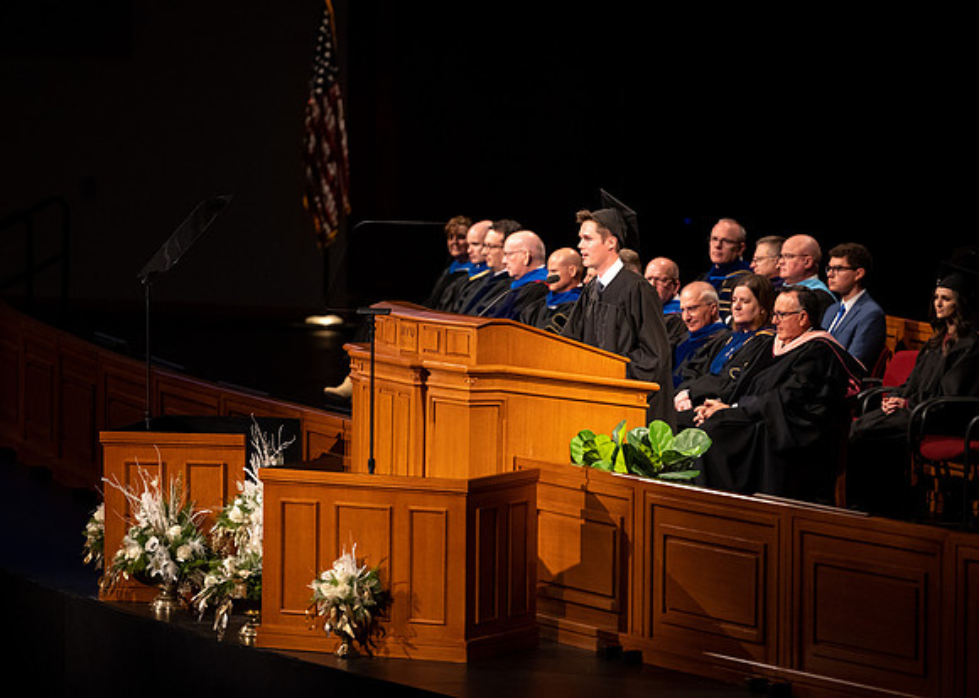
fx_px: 6868
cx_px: 493
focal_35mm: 247
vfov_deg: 5.8
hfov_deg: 8.2
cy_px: 332
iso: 2000
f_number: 2.8
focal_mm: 200
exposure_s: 1/250
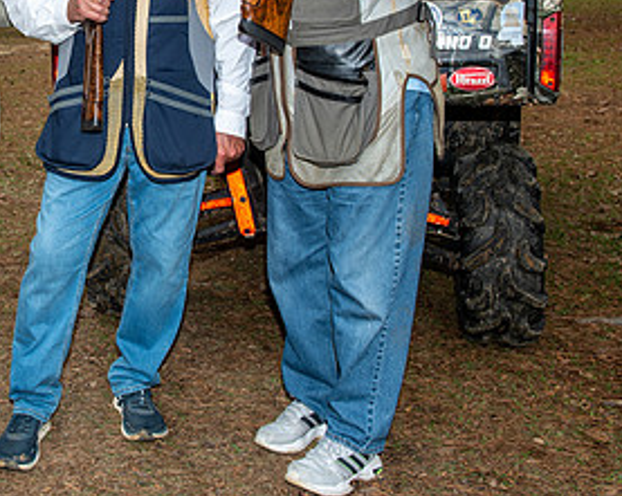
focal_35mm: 57
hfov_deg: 31.7
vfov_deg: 26.1
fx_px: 1048
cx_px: 76
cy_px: 94
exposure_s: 1/250
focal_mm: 29
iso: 125
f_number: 6.3
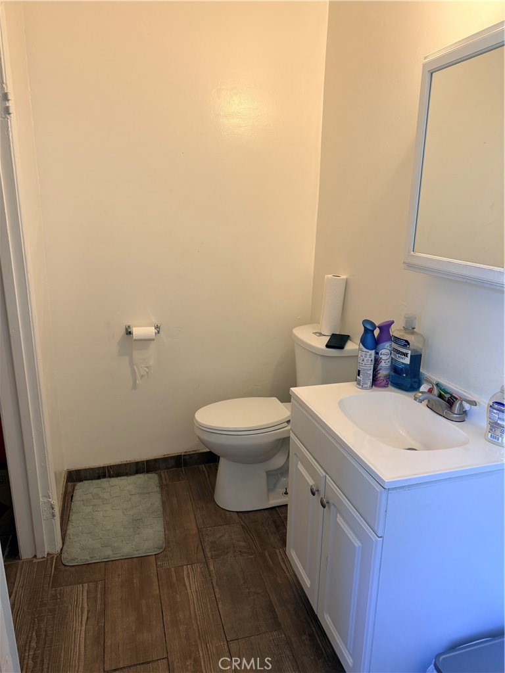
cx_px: 252
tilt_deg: -15.3
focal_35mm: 24
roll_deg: -1.0
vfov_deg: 71.6
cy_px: 336
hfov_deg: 56.8
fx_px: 467
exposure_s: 1/60
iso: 160
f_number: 1.78
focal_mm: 6.76
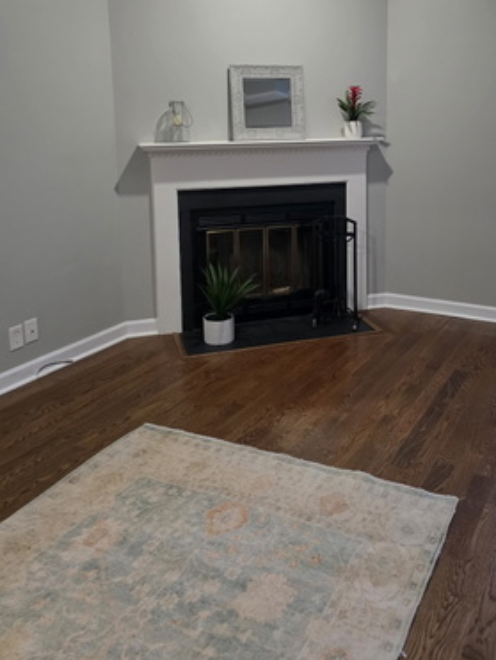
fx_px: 629
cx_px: 313
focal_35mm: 33
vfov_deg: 53.7
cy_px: 197
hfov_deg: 42.7
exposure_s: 1/120
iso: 800
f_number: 1.7
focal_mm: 6.3
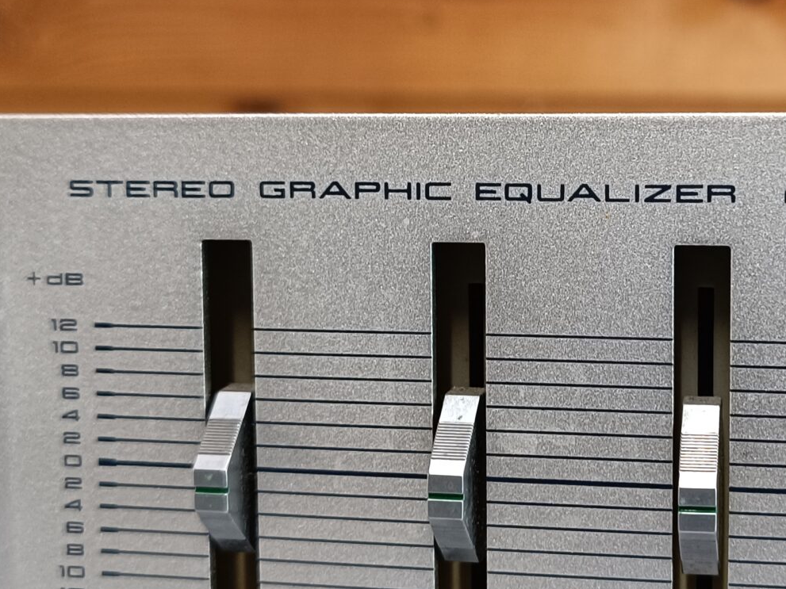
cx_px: 555
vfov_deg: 23.6
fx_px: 1408
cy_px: 244
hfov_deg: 30.8
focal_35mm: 62
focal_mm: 5.59
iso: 508
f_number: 1.88
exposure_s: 1/33.3
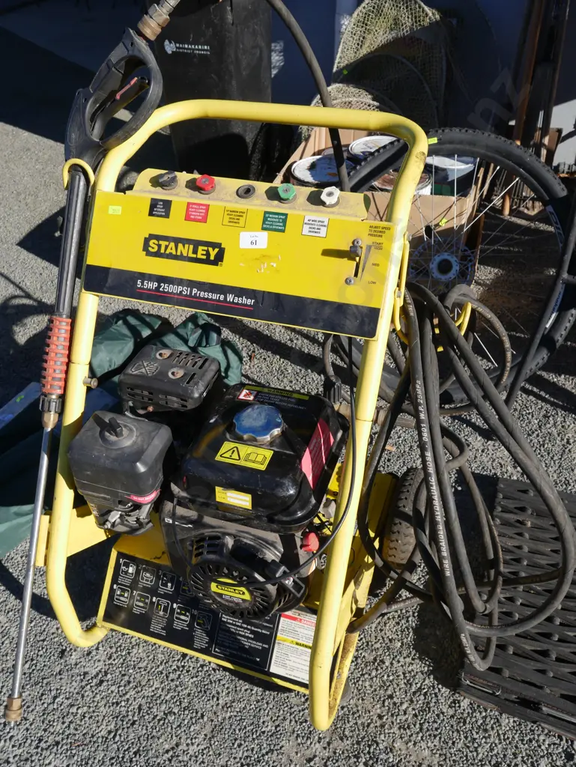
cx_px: 288
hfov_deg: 49.8
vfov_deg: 63.4
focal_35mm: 28
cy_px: 384
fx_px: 621
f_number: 7.1
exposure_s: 1/500
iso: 200
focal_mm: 14
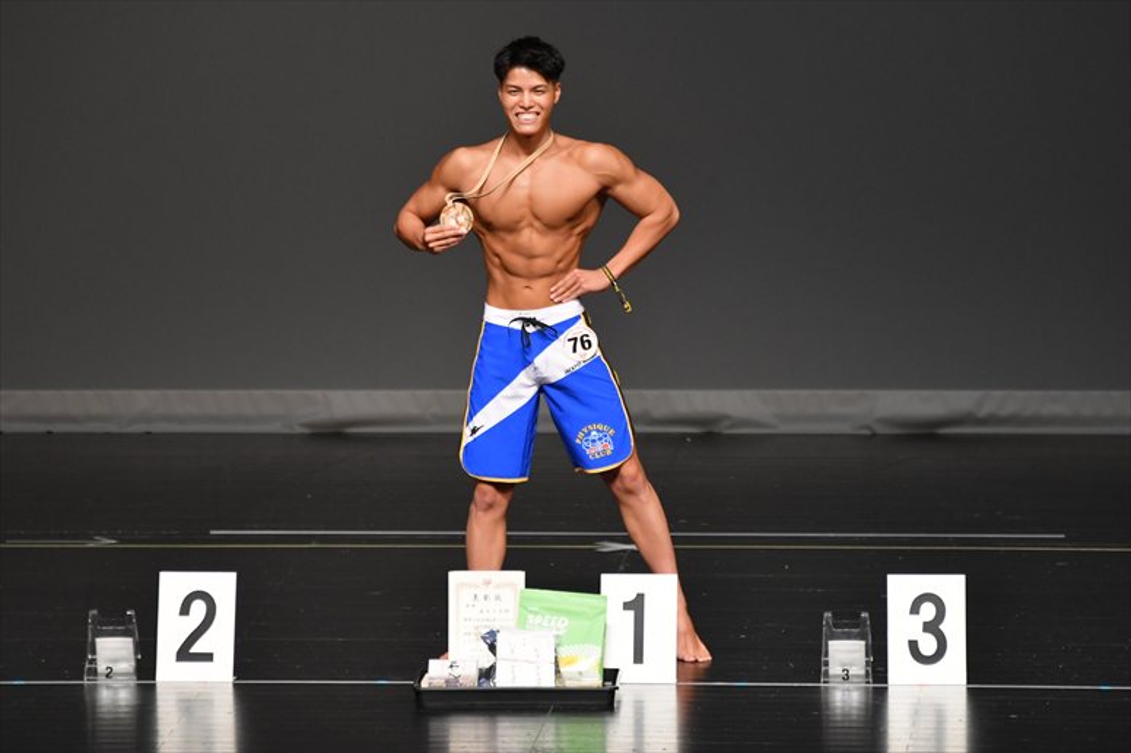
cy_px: 376
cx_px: 566
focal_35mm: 315
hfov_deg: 6.5
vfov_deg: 4.4
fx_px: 9892
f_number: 5.6
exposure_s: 1/400
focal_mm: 210
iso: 2000
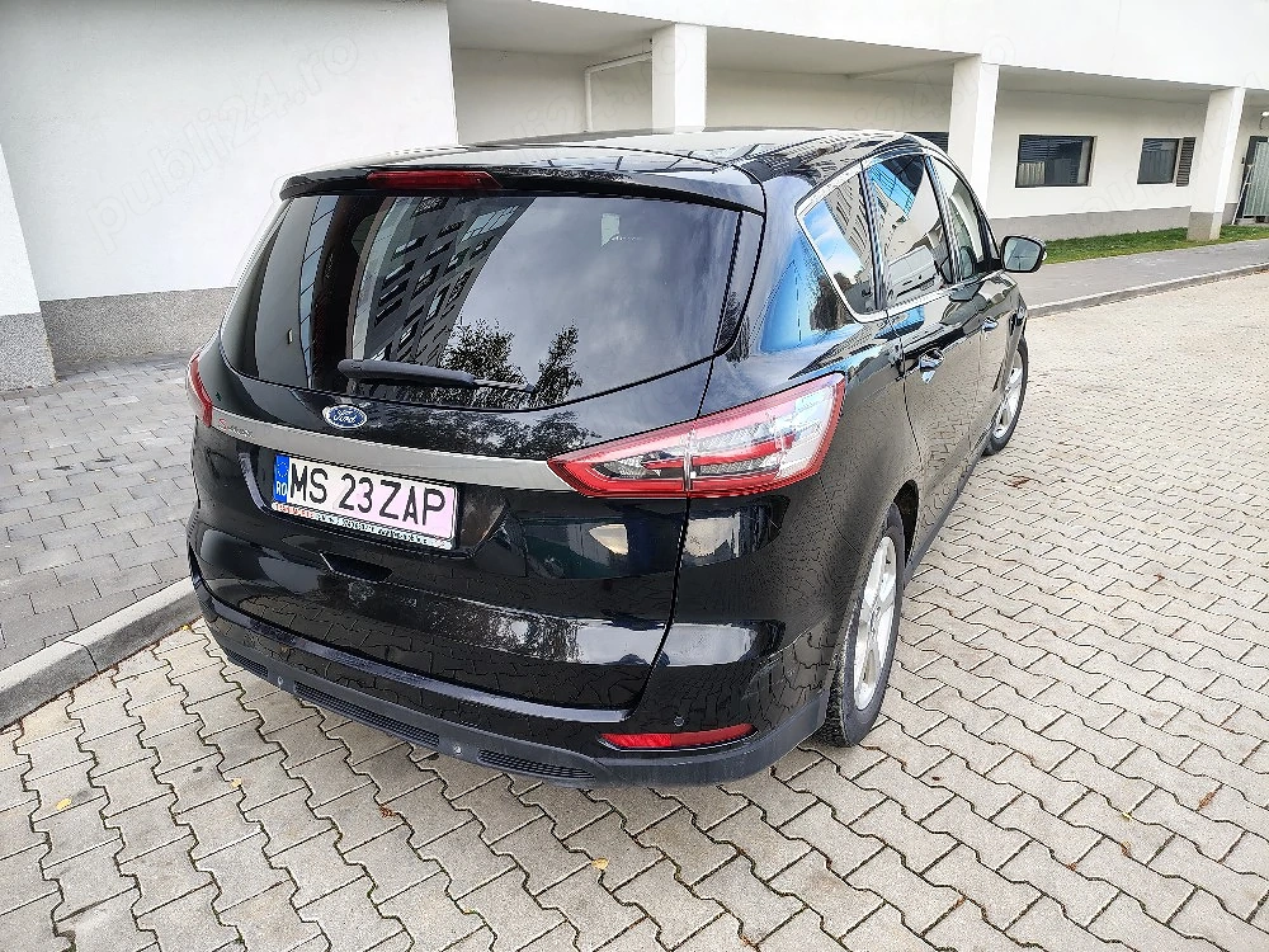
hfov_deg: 71.6
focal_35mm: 24
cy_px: 476
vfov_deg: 56.8
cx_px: 634
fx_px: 880
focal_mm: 5.56
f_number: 1.8
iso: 100
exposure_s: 1/114
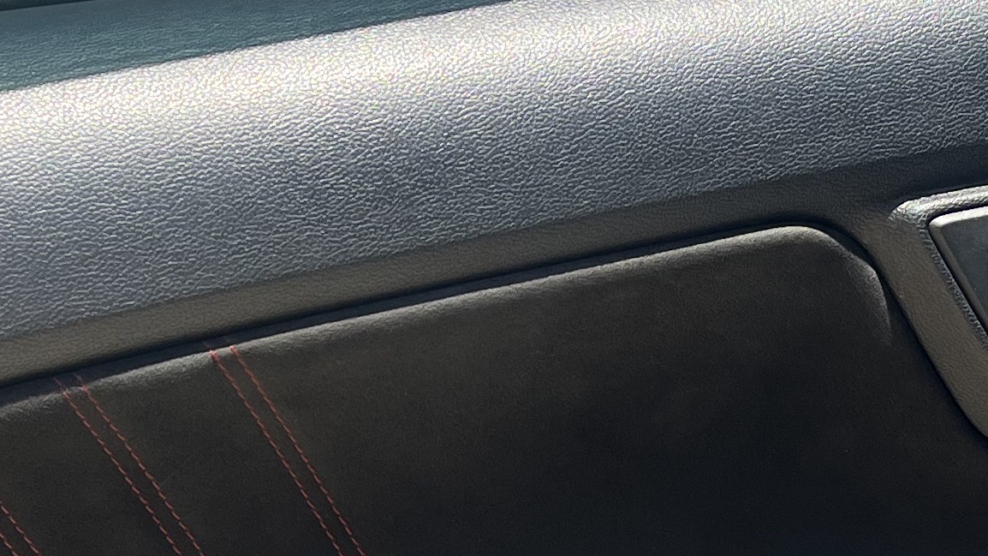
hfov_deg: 21.5
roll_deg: +6.1
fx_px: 2593
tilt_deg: -20.8
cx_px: 640
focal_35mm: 99
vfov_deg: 11.7
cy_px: 834
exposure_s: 1/804
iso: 50
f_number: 1.6
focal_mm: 5.1
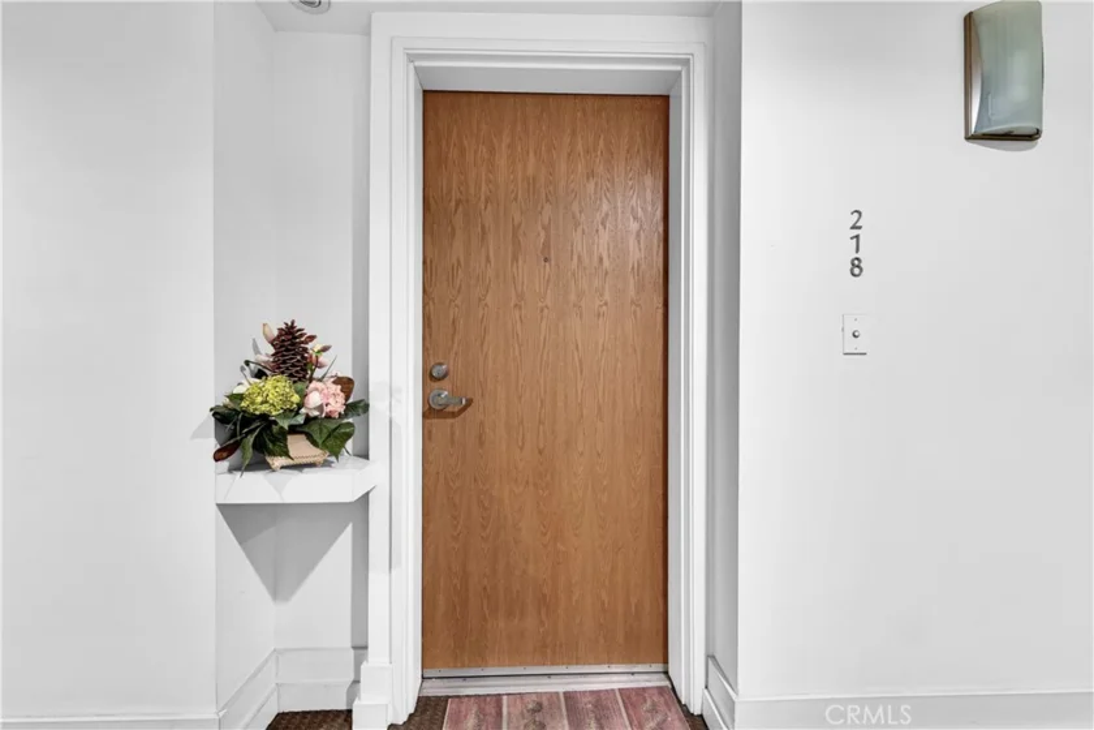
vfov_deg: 81.2
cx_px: 547
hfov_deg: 104.3
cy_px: 365
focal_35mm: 14
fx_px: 425
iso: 100
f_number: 8
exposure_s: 1/5
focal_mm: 14
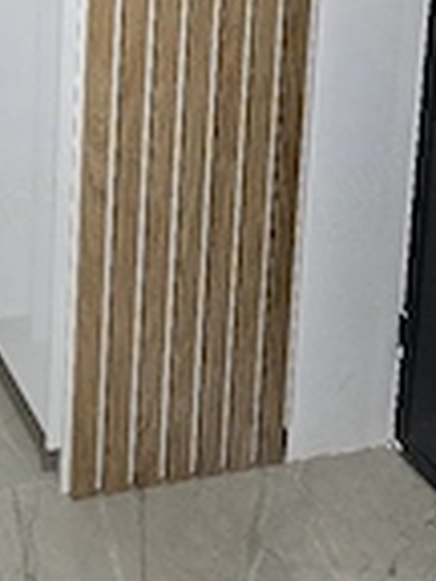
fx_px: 1075
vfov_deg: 26.5
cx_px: -105
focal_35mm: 64
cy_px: -137
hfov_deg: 21.1
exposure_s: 1/100
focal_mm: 5.4
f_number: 1.8
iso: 200
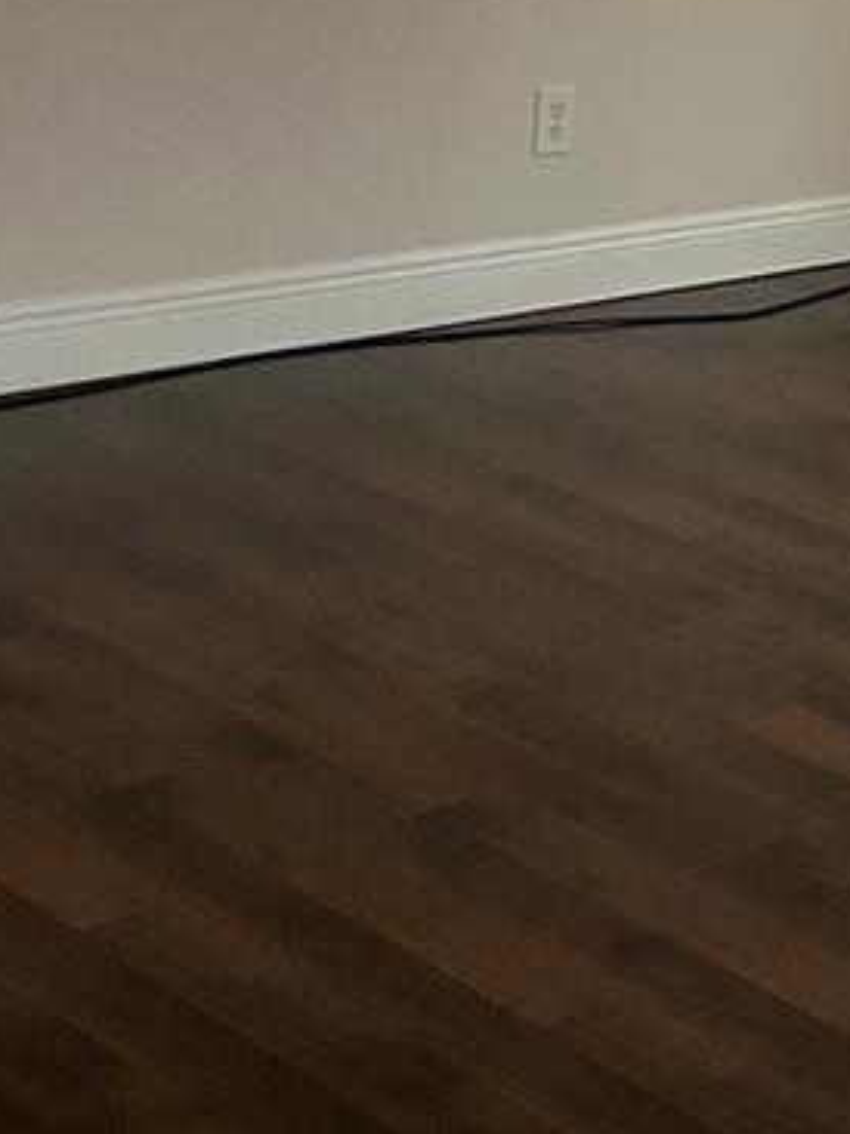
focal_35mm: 85
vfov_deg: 22.4
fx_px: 2785
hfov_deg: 15.8
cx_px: 1323
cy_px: 102
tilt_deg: -8.4
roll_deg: -5.9
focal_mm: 5.7
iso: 500
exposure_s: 1/60
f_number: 1.5
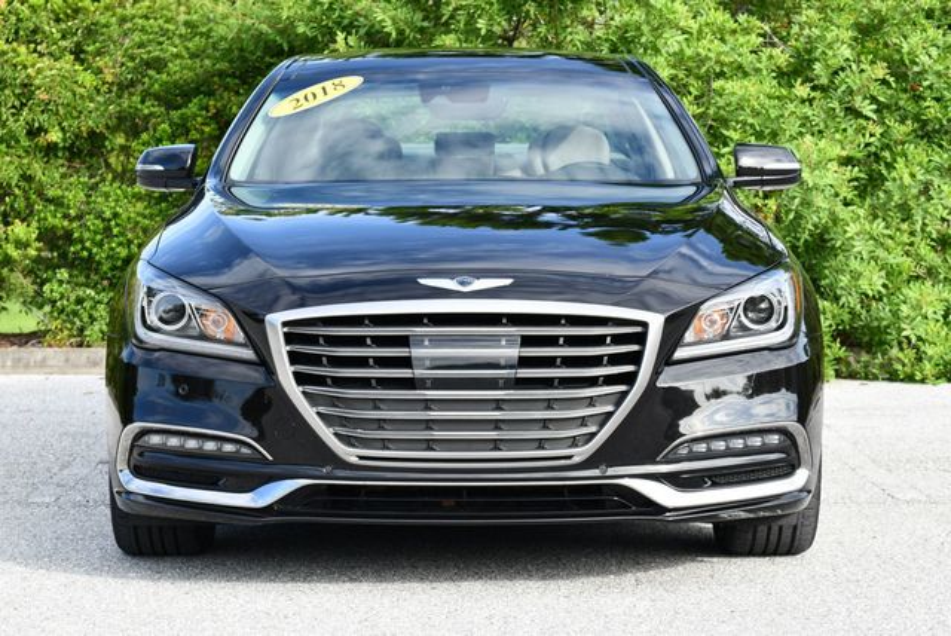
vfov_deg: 14.9
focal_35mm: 92
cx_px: 476
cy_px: 318
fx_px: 2432
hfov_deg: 22.1
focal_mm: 46
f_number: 6.3
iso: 200
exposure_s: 1/250
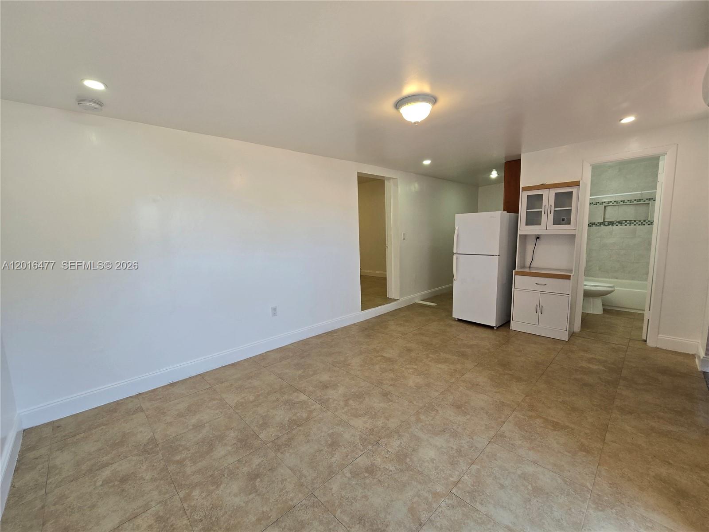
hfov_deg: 106.2
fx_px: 266
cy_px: 266
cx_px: 354
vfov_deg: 89.9
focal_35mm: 13
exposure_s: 1/60
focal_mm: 2.2
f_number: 2.2
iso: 64
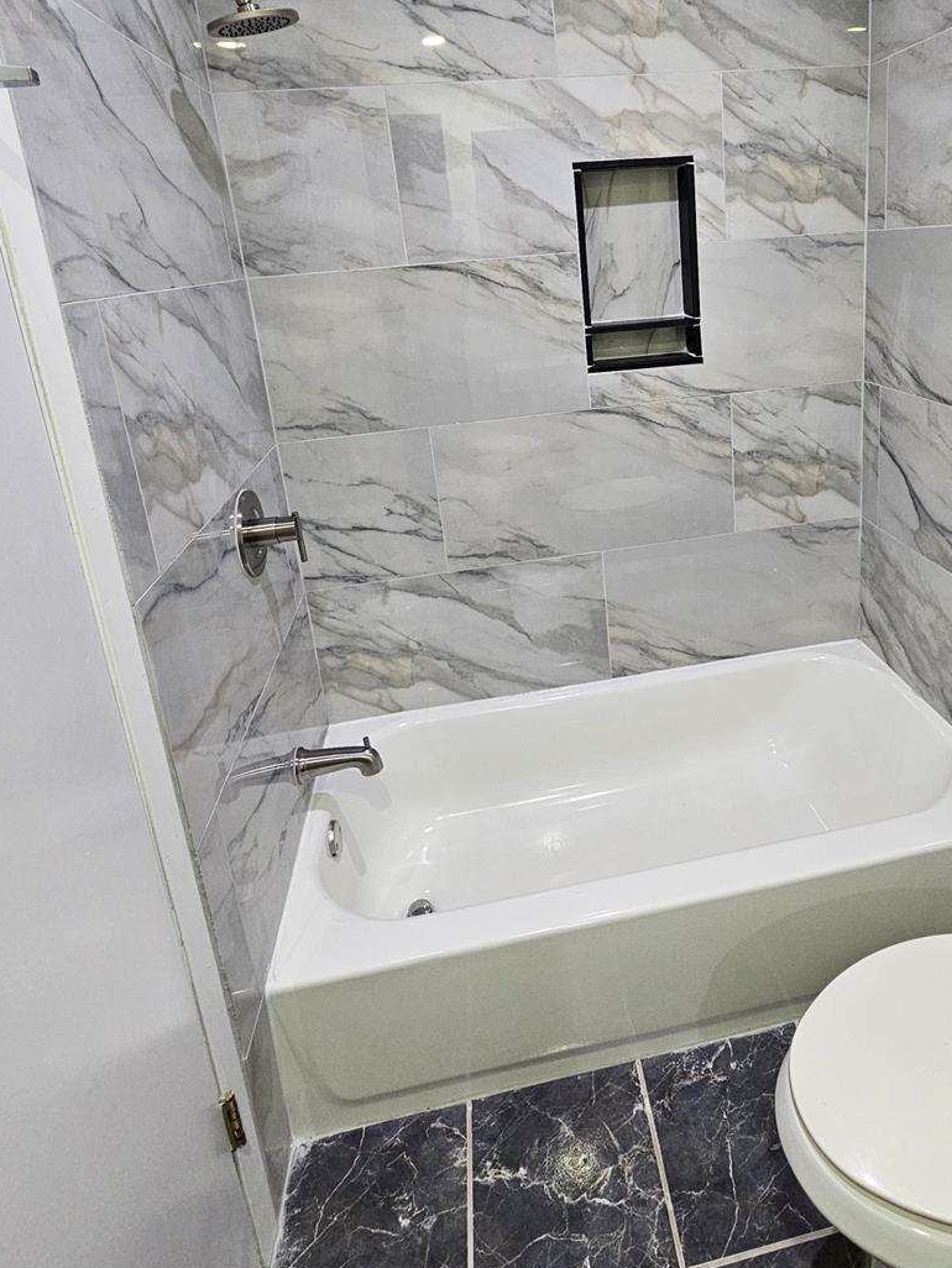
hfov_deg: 67.5
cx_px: 601
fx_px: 696
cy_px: 431
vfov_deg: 82.0
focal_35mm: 19
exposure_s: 1/60
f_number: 2.2
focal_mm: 2.2
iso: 400
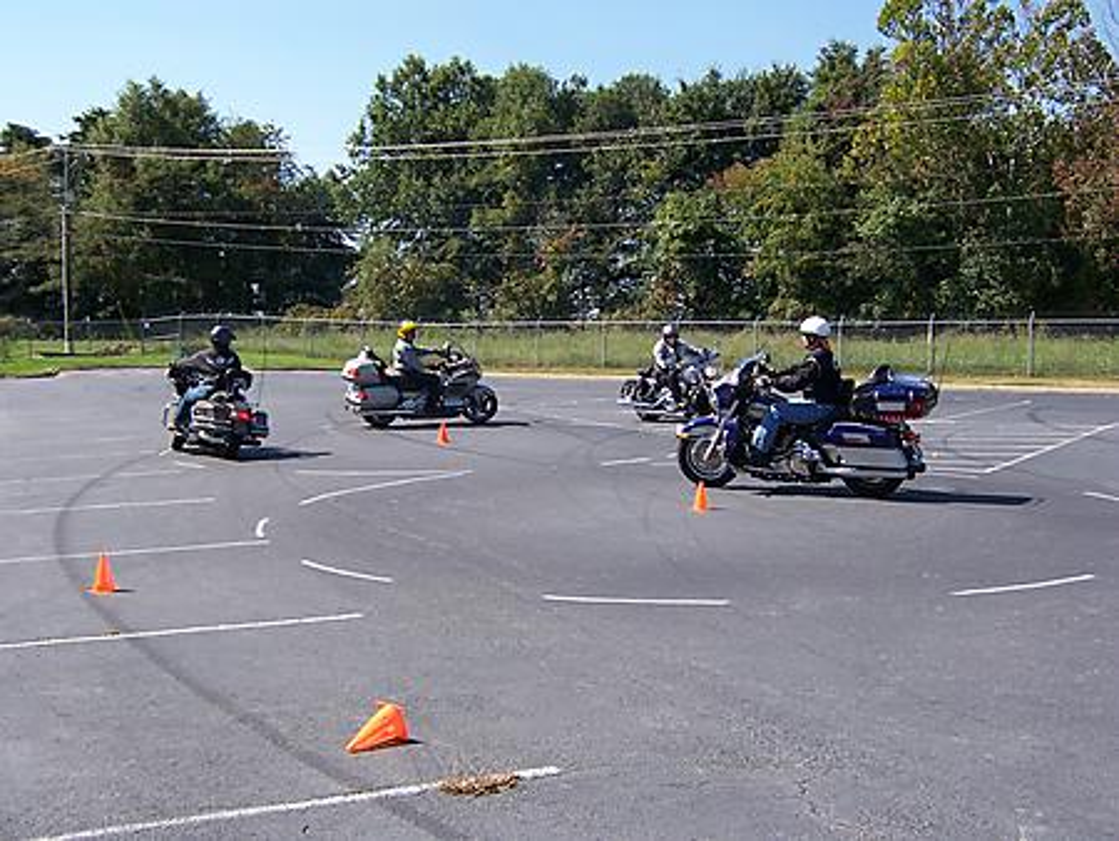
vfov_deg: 36.0
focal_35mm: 40
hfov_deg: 46.8
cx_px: 560
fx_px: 1294
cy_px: 420
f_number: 4
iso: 80
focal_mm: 6.7
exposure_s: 1/750
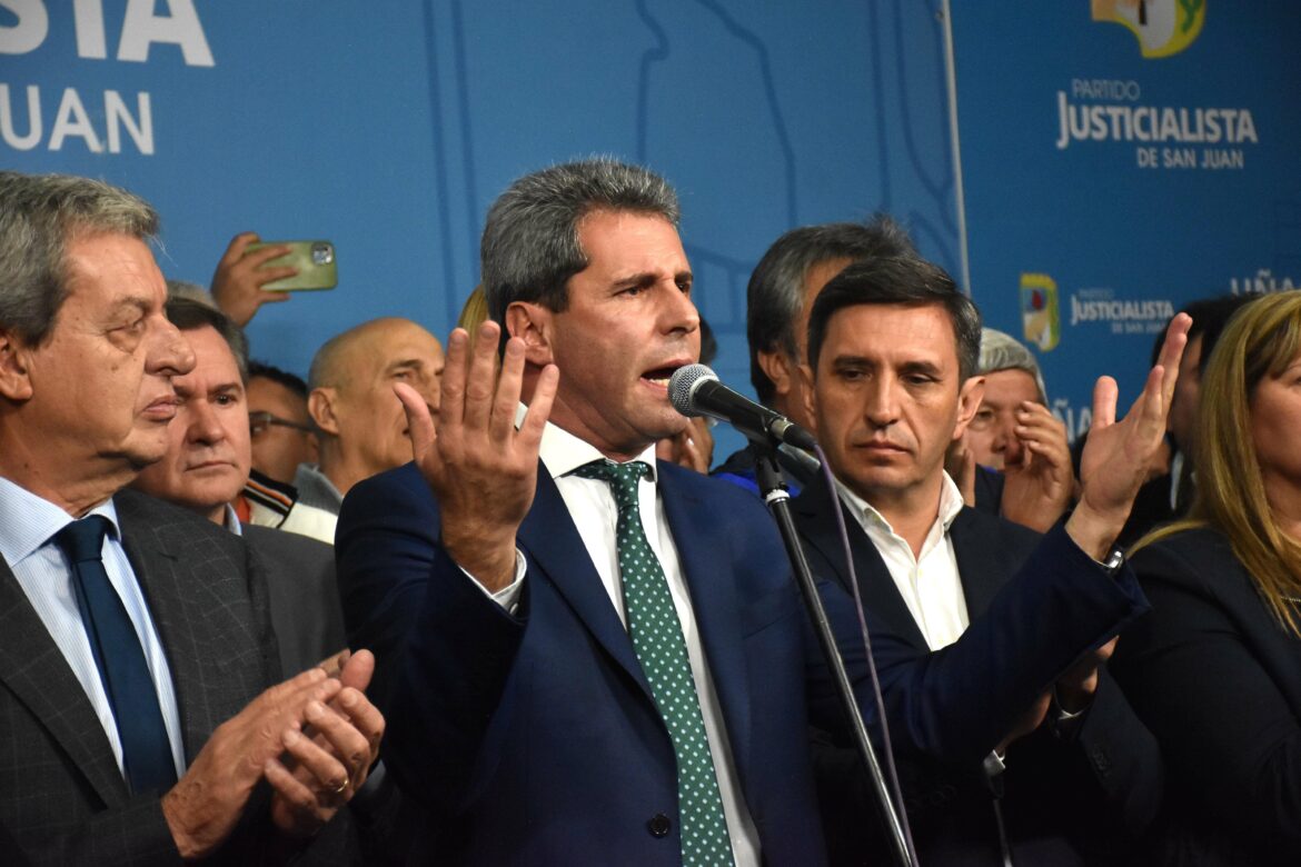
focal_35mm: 105
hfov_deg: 19.5
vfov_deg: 13.0
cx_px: 650
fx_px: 3794
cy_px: 434
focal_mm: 70
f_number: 5
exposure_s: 1/400
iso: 2000
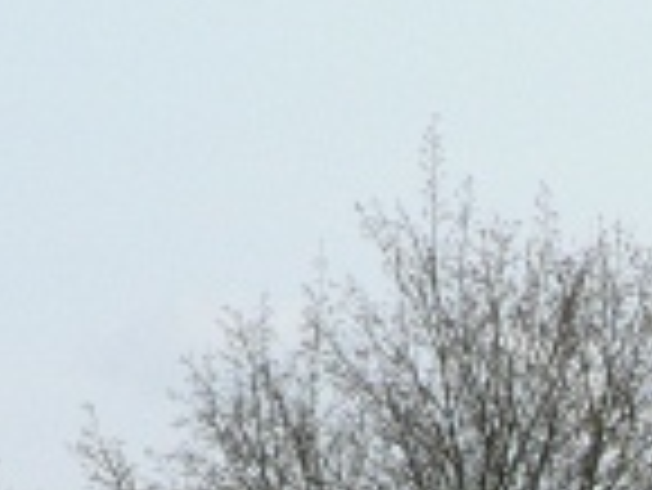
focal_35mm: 198
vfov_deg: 7.0
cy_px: 1232
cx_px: 859
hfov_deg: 9.8
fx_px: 3732
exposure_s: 1/400
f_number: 5.6
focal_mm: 6
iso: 80
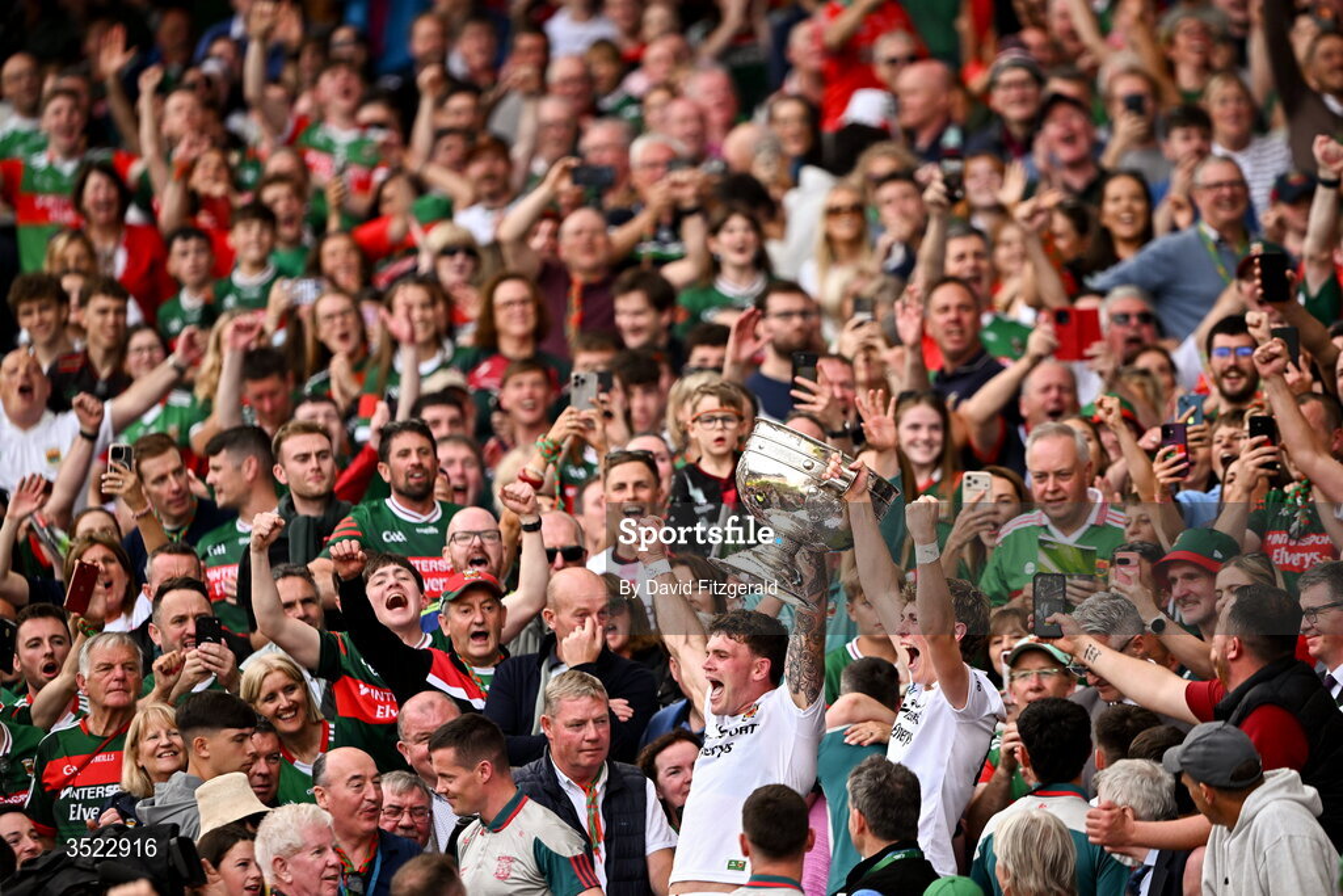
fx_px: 22385
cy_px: 448
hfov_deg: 3.4
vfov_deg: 2.3
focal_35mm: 600
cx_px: 672
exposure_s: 1/2000
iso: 800
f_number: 4
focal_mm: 600
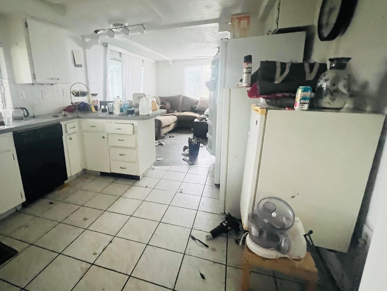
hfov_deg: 90.0
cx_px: 157
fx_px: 190
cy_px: 137
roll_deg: +1.4
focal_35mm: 17
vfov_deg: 74.7
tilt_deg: -13.8
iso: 1000
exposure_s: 1/55
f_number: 1.8
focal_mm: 1.57
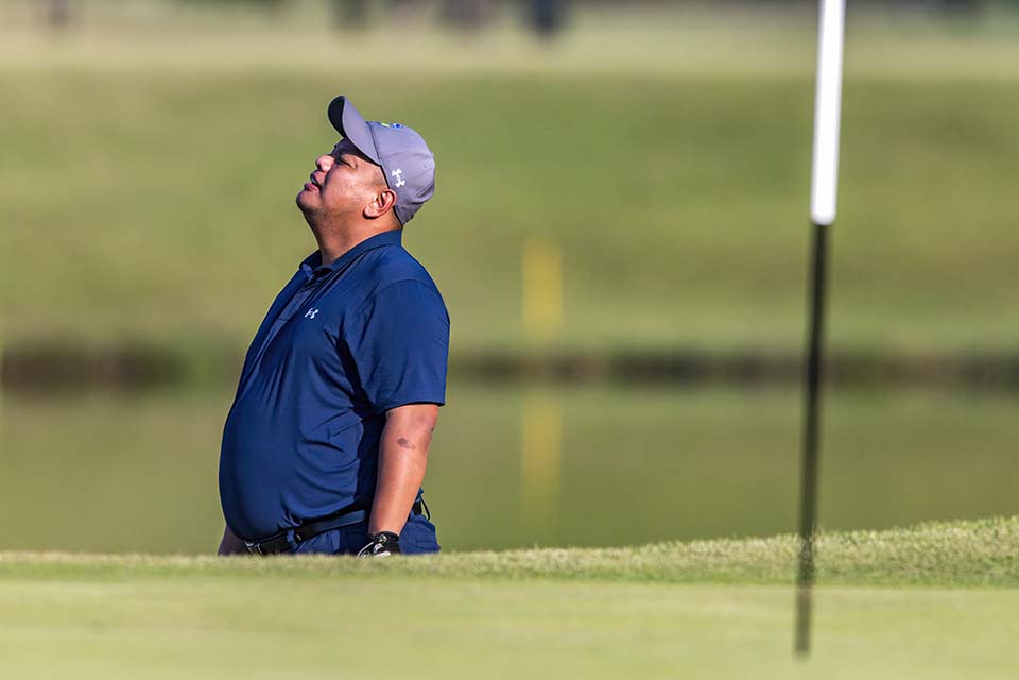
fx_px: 18397
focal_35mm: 650
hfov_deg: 3.2
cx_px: 510
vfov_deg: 2.1
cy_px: 340
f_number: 5.6
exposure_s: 1/3200
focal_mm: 650
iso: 560
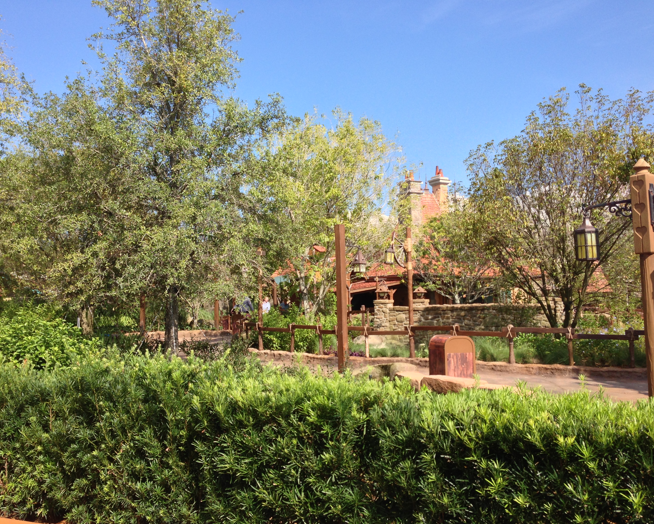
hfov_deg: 51.5
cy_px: 266
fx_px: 677
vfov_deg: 42.2
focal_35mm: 35
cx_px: 315
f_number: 2.4
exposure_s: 1/874
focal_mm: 4.13
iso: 50
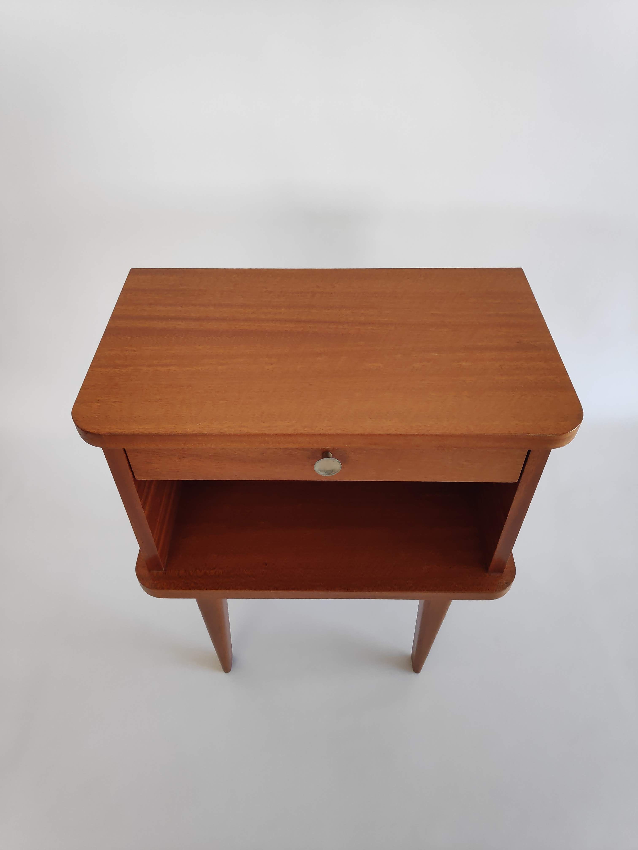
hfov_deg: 66.0
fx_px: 491
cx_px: 319
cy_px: 425
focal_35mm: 20
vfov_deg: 81.7
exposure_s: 1/100
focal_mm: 3.94
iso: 343
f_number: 1.9
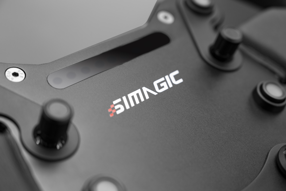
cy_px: 96
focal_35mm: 70
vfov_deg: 19.4
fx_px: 556
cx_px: 143
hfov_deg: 28.9
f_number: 5.6
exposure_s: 1/100
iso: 500
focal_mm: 70
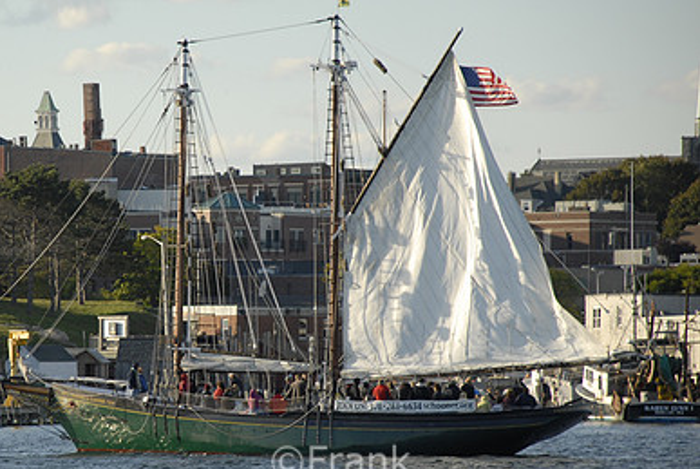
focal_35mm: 304
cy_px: 248
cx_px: 177
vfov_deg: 4.5
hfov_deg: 6.8
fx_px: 5913
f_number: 5.6
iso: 200
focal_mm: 135
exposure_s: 1/400
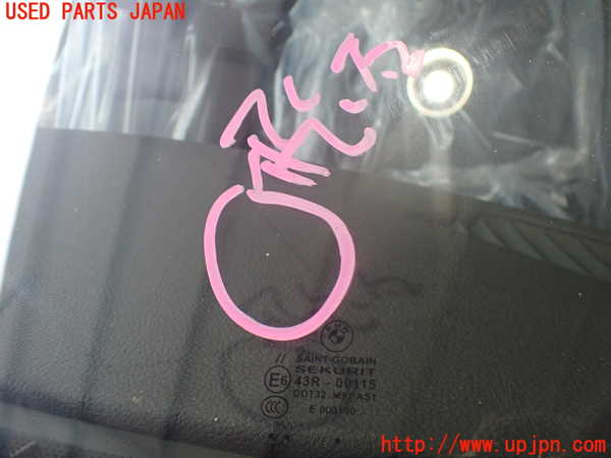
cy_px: 229
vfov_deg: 46.8
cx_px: 306
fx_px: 530
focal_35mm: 30
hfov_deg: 60.0
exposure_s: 1/125
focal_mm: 5.4
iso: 400
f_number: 2.3
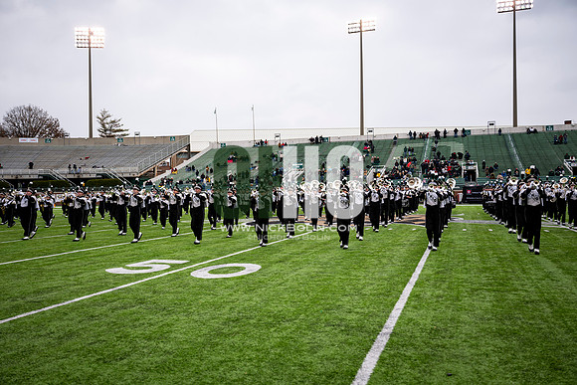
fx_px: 481
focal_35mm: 30
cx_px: 288
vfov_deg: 43.6
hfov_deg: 61.9
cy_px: 192
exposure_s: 1/500
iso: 100
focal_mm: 30
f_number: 2.8
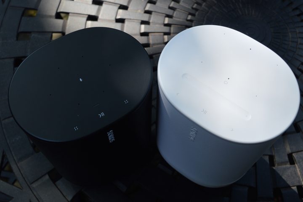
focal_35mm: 36
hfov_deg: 53.1
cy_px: 101
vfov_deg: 36.9
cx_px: 152
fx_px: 303
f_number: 5.6
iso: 125
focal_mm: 24
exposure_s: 1/125
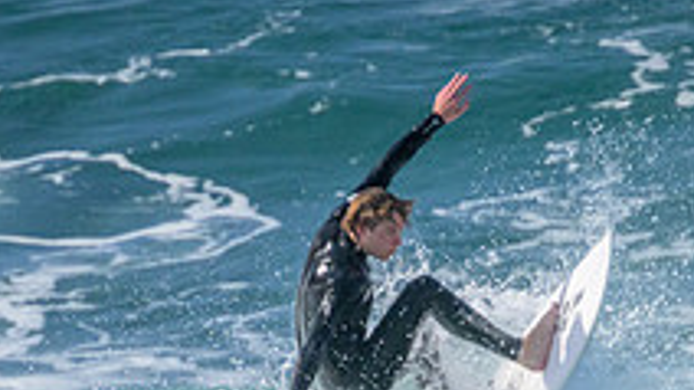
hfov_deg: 0.9
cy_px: 565
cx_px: 524
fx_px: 42193
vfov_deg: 0.5
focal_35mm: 2294
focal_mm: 800
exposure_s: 1/1600
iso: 2200
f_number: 11
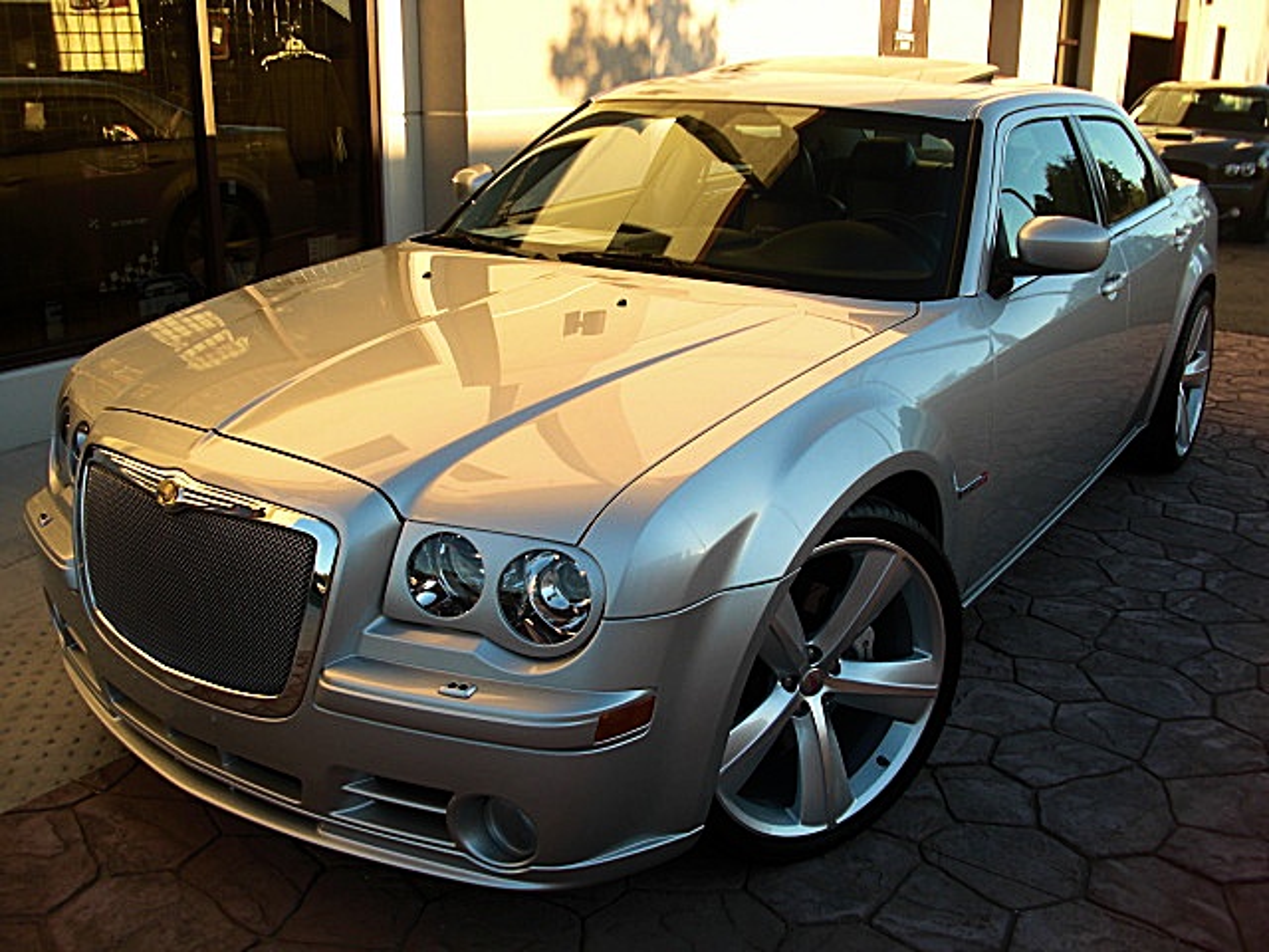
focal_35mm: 36
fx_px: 1320
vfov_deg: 39.7
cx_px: 634
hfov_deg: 51.4
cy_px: 476
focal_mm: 6.3
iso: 50
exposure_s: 1/200
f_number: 2.8
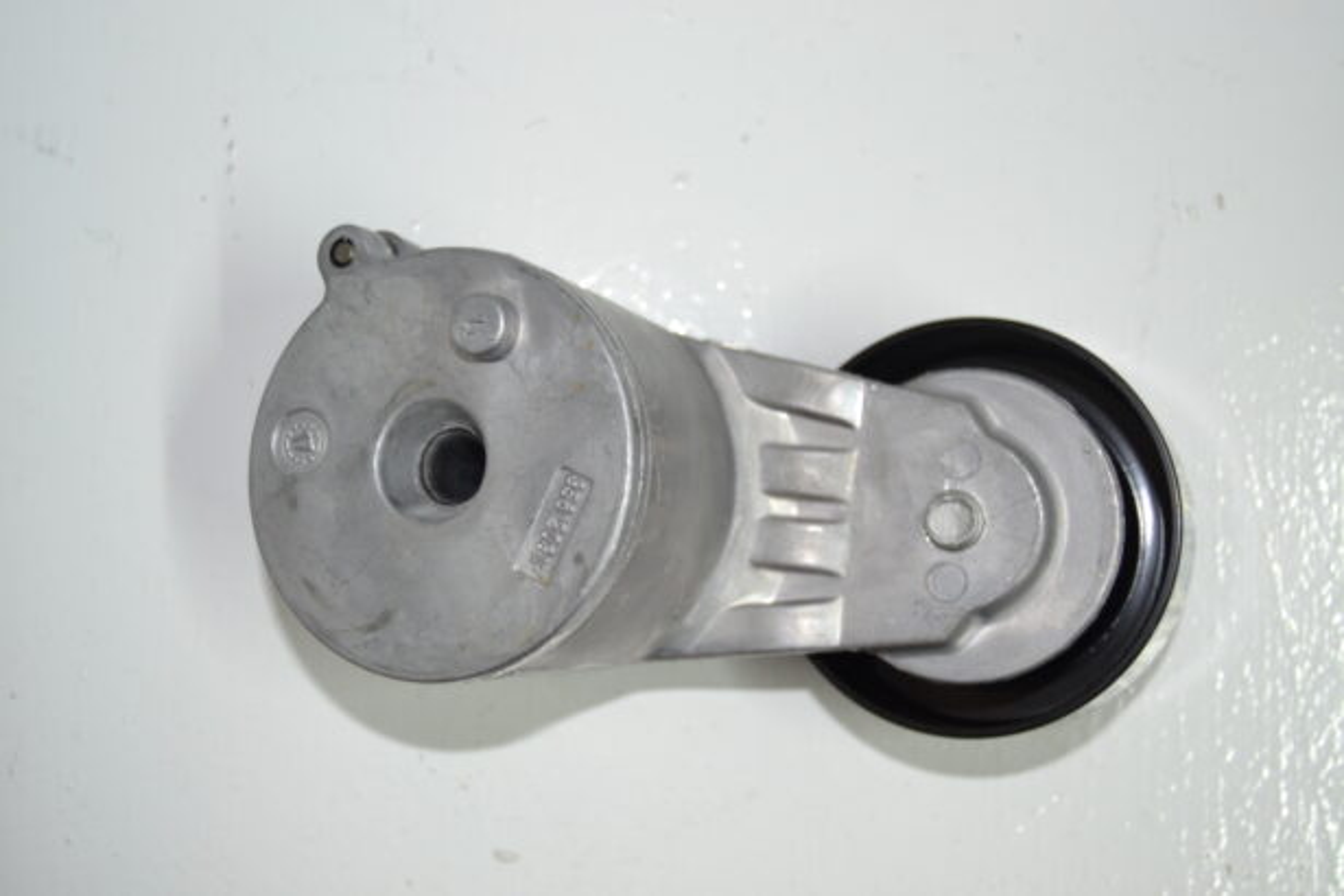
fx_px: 1792
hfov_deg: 41.1
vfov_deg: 28.1
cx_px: 672
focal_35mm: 48
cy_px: 448
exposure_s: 1/13
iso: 200
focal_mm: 32
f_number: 4.5
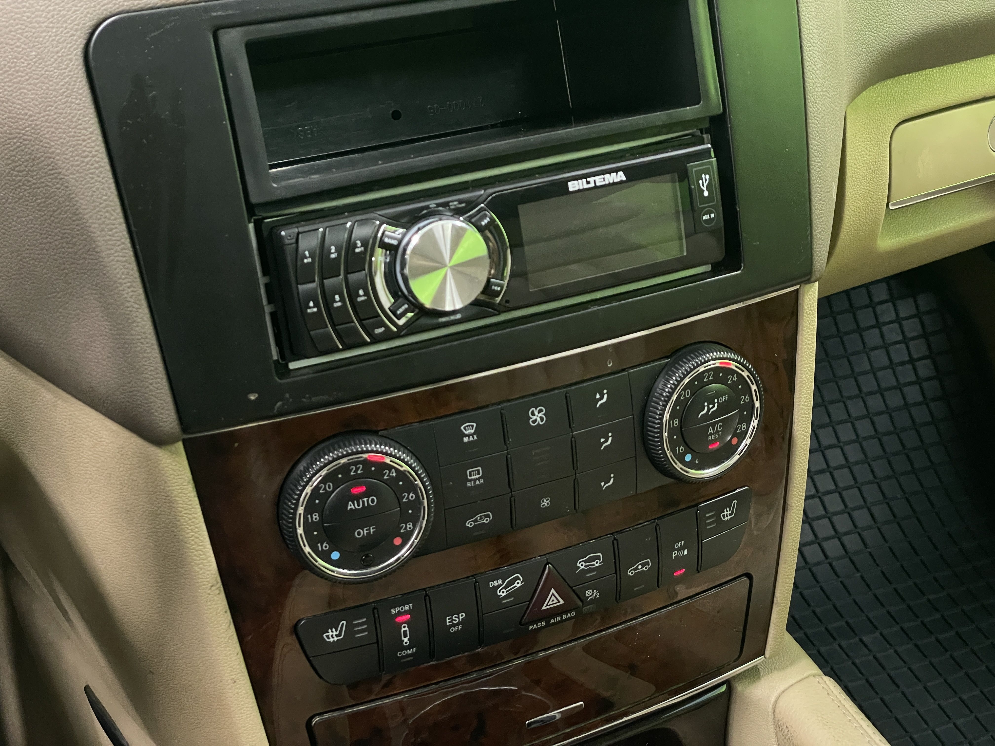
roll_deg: -3.2
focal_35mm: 52
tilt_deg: -35.4
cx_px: 498
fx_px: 1495
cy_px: 373
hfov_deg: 36.8
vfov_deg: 28.0
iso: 640
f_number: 2
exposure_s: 1/33
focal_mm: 6
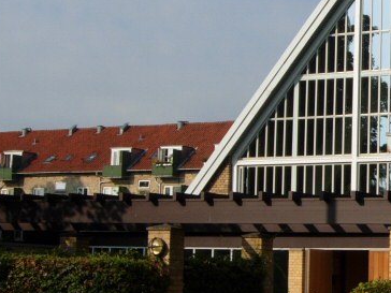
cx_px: 450
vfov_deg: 16.5
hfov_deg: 20.8
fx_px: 1005
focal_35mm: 89
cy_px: 66
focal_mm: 7.5
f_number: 6.1
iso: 50
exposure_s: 1/384
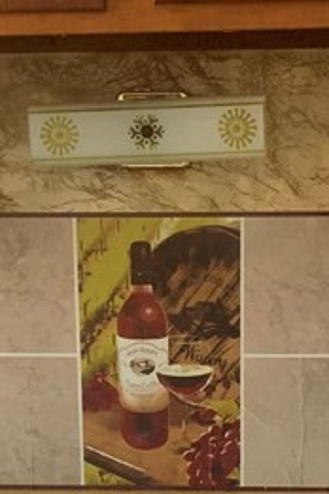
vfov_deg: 18.5
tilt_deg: -12.0
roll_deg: +0.8
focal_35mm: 106
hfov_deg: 12.9
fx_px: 1453
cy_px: 555
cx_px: 208
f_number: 1.8
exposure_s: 1/60
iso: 200
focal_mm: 4.25
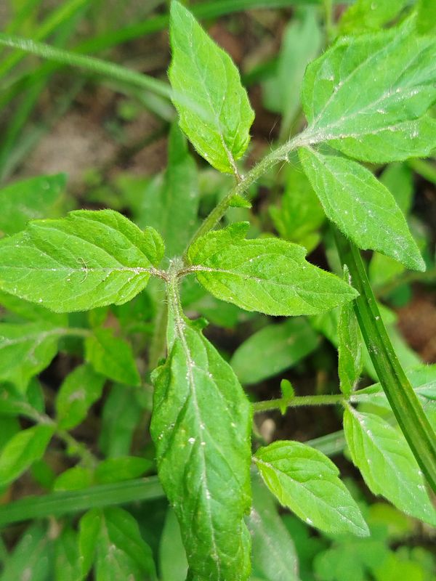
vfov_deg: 39.7
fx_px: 806
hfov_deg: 30.3
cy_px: 290
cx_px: 218
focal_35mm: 48
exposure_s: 1/120
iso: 80
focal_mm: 5.31
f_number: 1.7
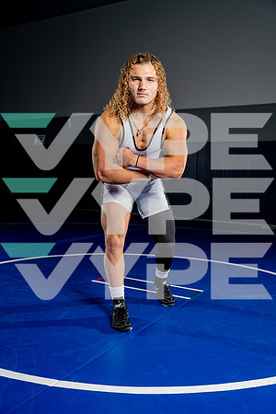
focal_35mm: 34
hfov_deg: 38.9
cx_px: 138
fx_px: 391
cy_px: 207
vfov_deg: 55.8
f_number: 4
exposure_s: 1/250
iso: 125
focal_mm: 34
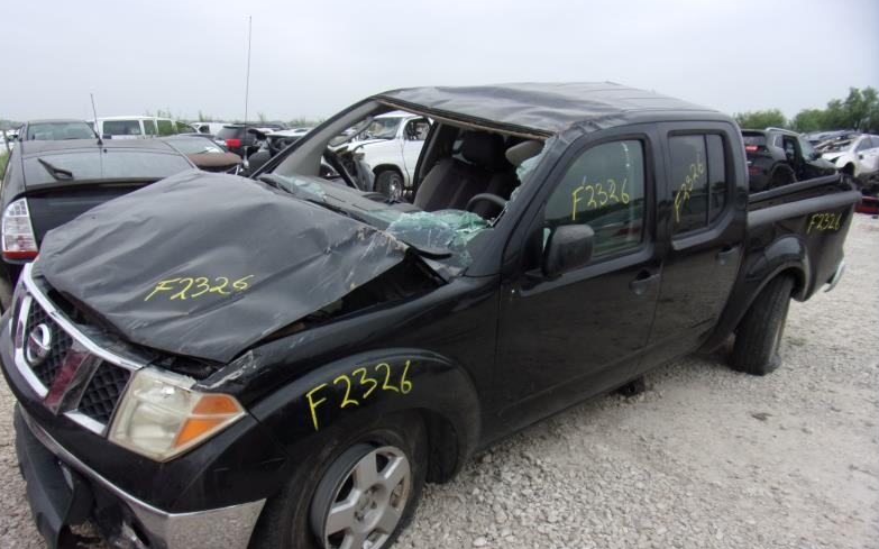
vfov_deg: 47.3
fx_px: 623
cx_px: 440
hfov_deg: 70.4
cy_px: 332
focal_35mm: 26
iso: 80
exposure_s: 1/160
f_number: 3.3
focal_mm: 4.3
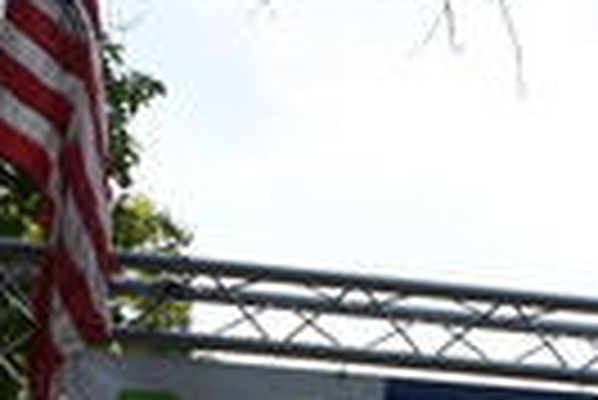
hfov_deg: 12.5
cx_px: 1111
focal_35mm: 149
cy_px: 618
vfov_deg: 9.0
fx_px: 2478
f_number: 11
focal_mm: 24
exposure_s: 1/200
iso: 800
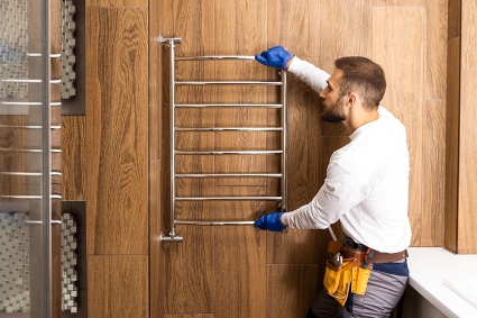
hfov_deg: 51.9
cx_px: 243
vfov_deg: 35.9
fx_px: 490
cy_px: 152
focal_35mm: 37
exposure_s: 1/160
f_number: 2.8
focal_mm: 35
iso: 125
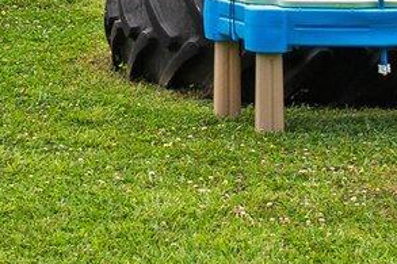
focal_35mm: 210
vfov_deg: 6.3
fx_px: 2314
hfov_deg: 9.8
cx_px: 31
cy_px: -317
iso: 125
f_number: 4.5
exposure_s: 1/1000
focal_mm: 20
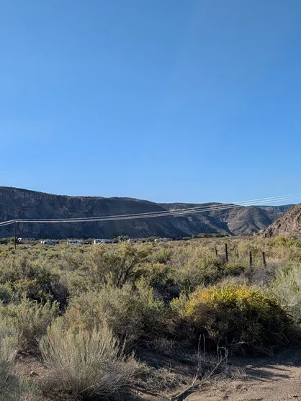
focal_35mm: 44
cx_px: 39
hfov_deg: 31.6
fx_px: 510
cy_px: 201
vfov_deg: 42.9
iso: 22
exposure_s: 1/1443
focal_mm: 6.9
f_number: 1.68
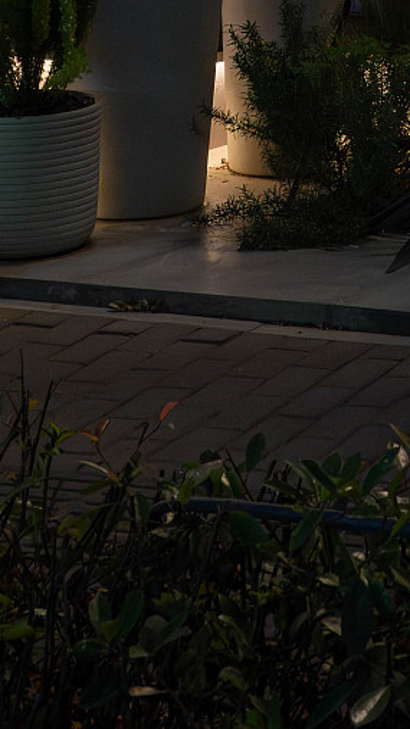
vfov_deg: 13.9
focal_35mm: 135
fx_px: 2610
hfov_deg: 8.8
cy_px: -647
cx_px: 623
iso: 2000
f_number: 8
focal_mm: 34
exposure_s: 1/50
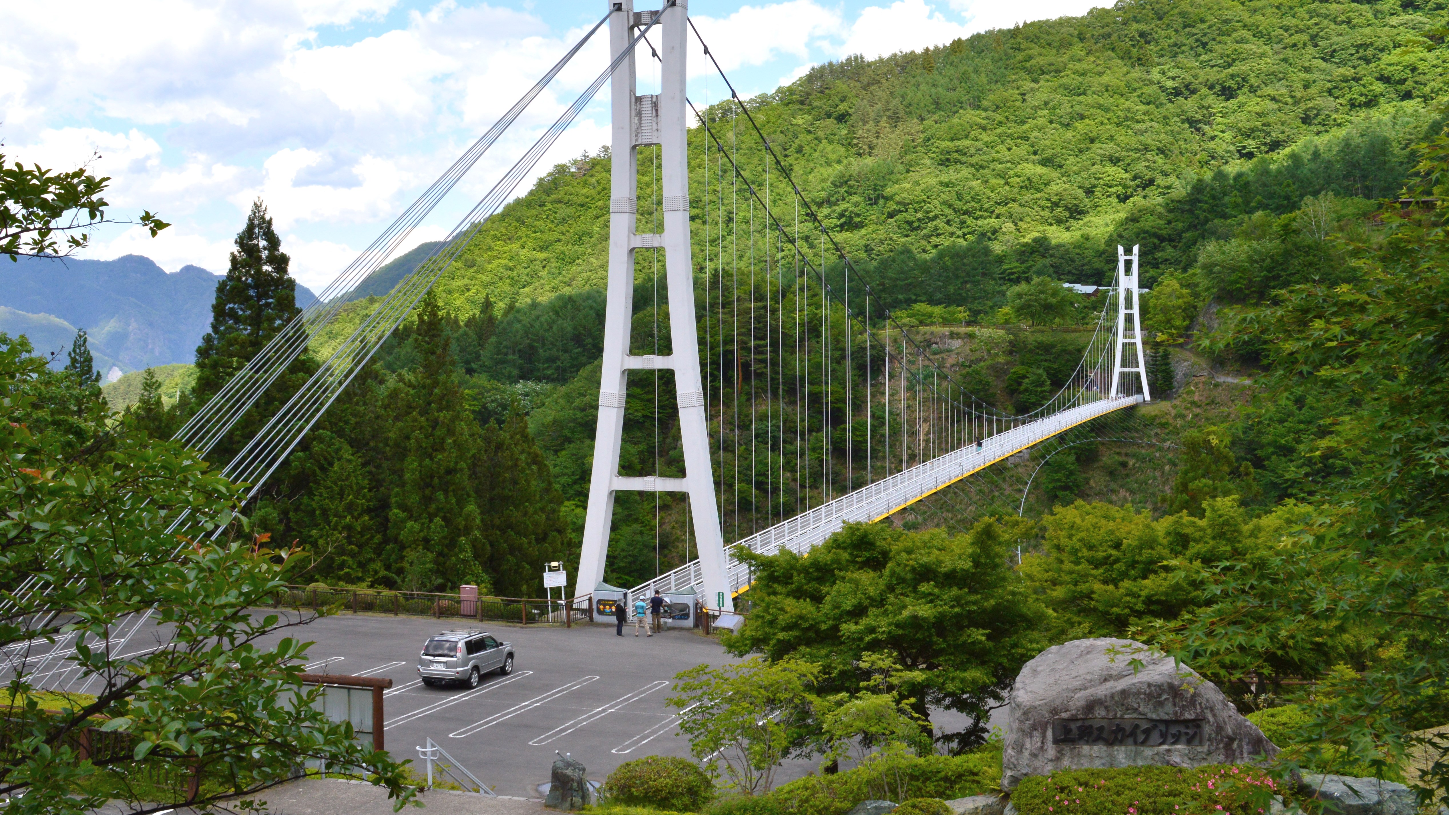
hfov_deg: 49.4
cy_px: 310
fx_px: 1575
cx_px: 677
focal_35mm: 41
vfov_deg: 28.9
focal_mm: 22
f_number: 10
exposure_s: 1/400
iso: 400
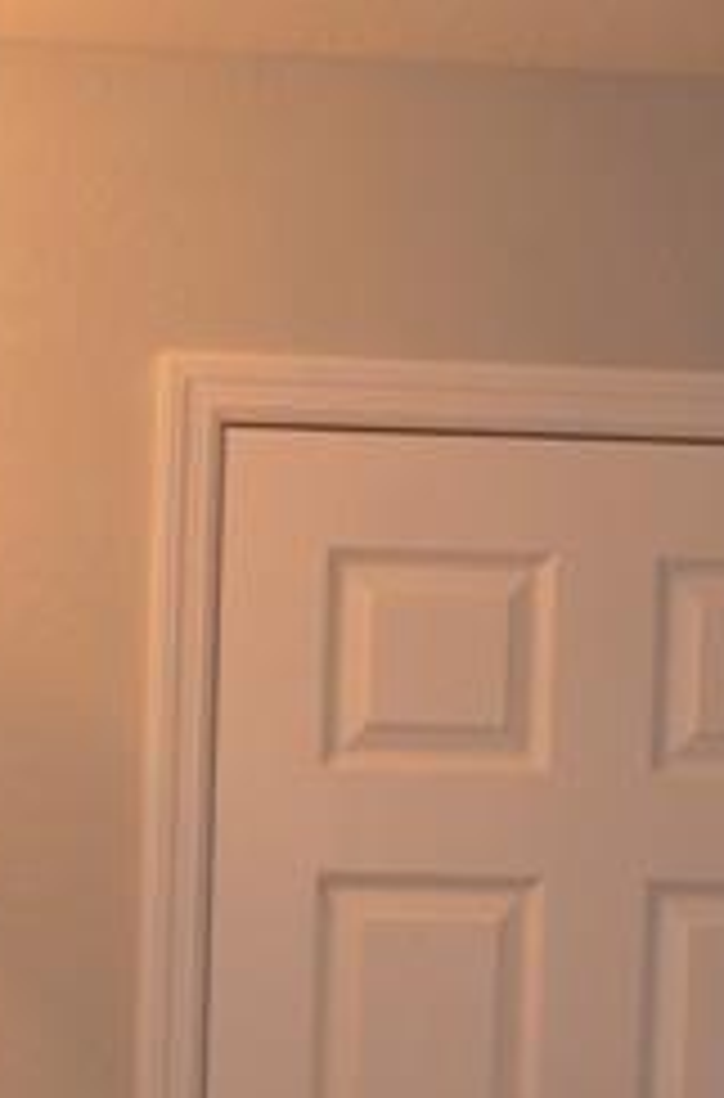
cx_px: 67
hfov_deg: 15.8
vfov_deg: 23.4
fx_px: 2582
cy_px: 968
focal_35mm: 85
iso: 400
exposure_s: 1/125
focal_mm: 18
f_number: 3.5
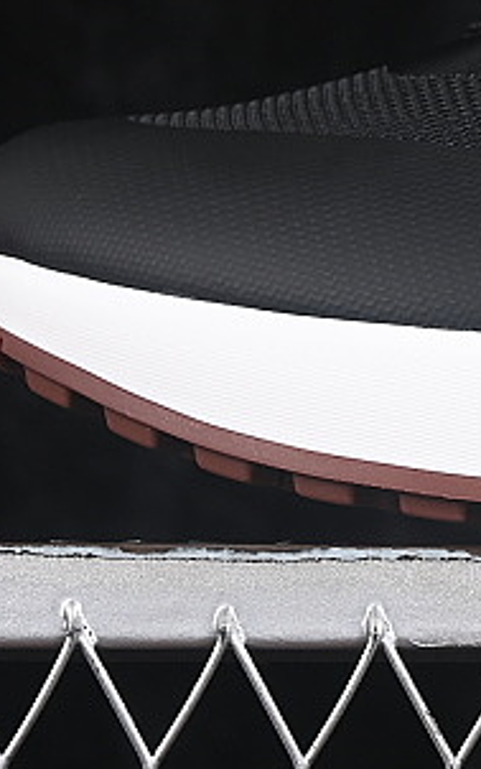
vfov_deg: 7.6
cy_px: -20
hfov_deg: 4.8
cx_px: 853
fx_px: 5720
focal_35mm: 273
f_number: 6.3
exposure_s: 1/60
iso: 160
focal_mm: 50
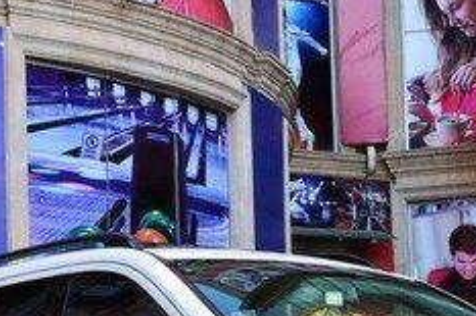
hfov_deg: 23.8
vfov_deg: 15.1
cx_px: 335
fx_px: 1123
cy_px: 444
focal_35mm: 85
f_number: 6.3
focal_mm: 20
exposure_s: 1/160
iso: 800
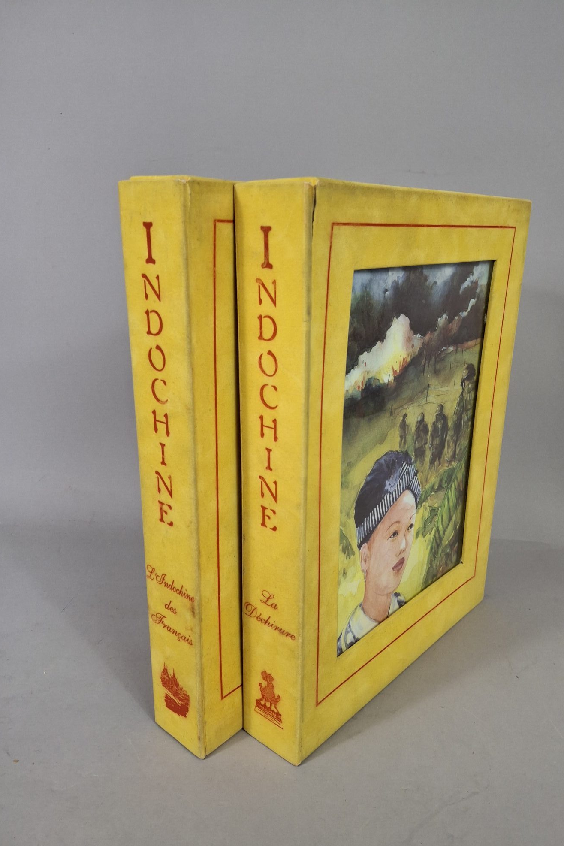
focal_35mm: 27
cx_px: 304
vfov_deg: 67.4
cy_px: 436
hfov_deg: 47.9
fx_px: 634
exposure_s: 1/100
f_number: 1.8
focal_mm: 4.69
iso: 125
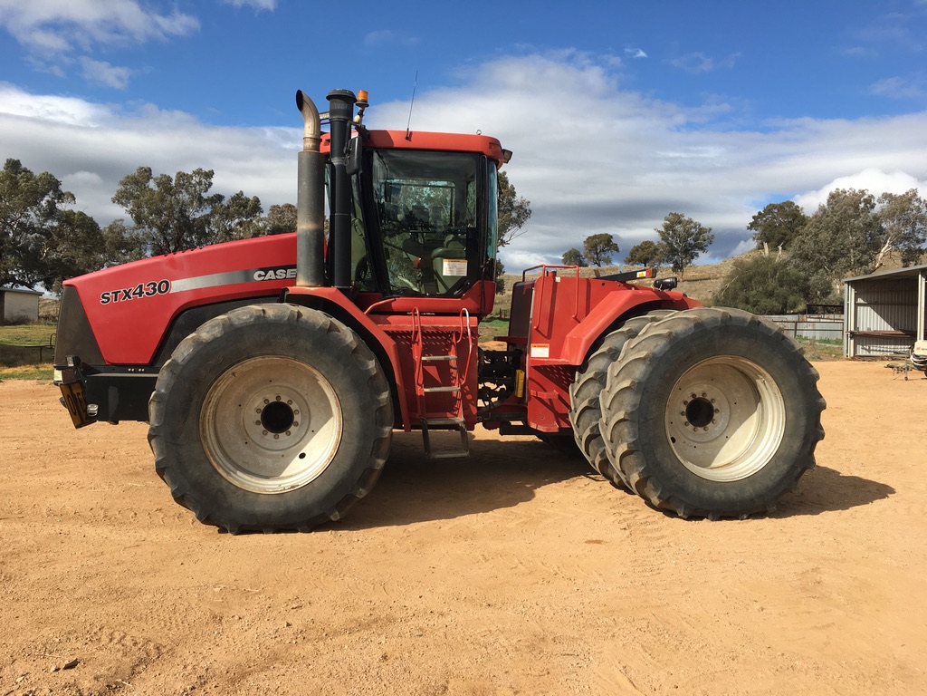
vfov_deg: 48.2
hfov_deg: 61.7
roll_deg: -2.0
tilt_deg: +0.5
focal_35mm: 29
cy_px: 348
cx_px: 464
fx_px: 777
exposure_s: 1/1508
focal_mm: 4.15
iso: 25
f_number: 2.2
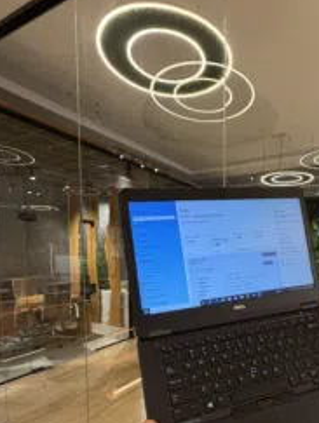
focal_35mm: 23
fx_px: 282
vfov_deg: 71.8
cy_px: 280
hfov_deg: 56.9
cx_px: 227
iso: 250
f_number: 2.2
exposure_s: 1/100
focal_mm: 2.22
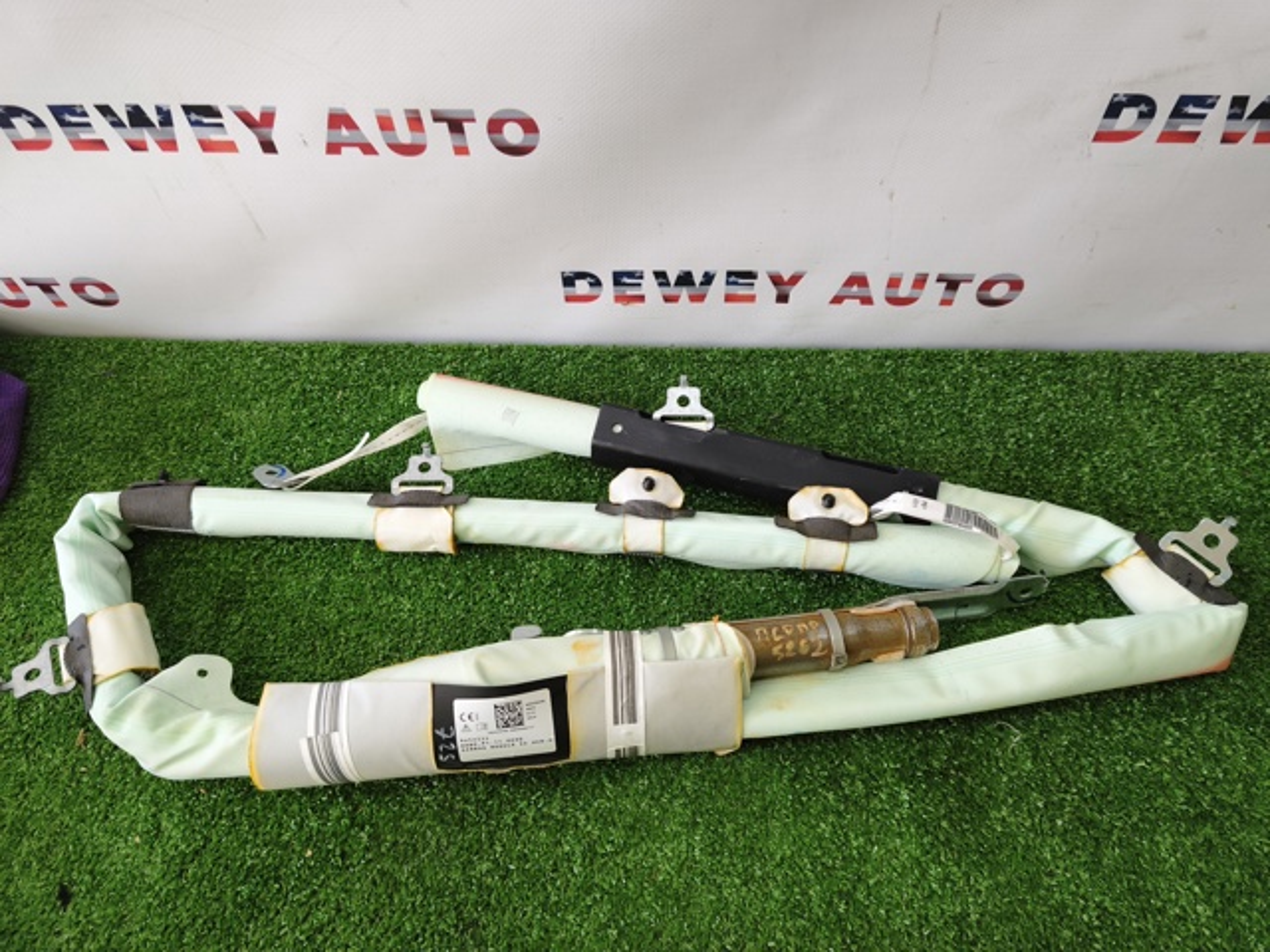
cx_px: 635
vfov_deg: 58.9
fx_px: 844
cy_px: 476
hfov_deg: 73.9
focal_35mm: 23
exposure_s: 1/100
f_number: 1.7
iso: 320
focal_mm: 5.35
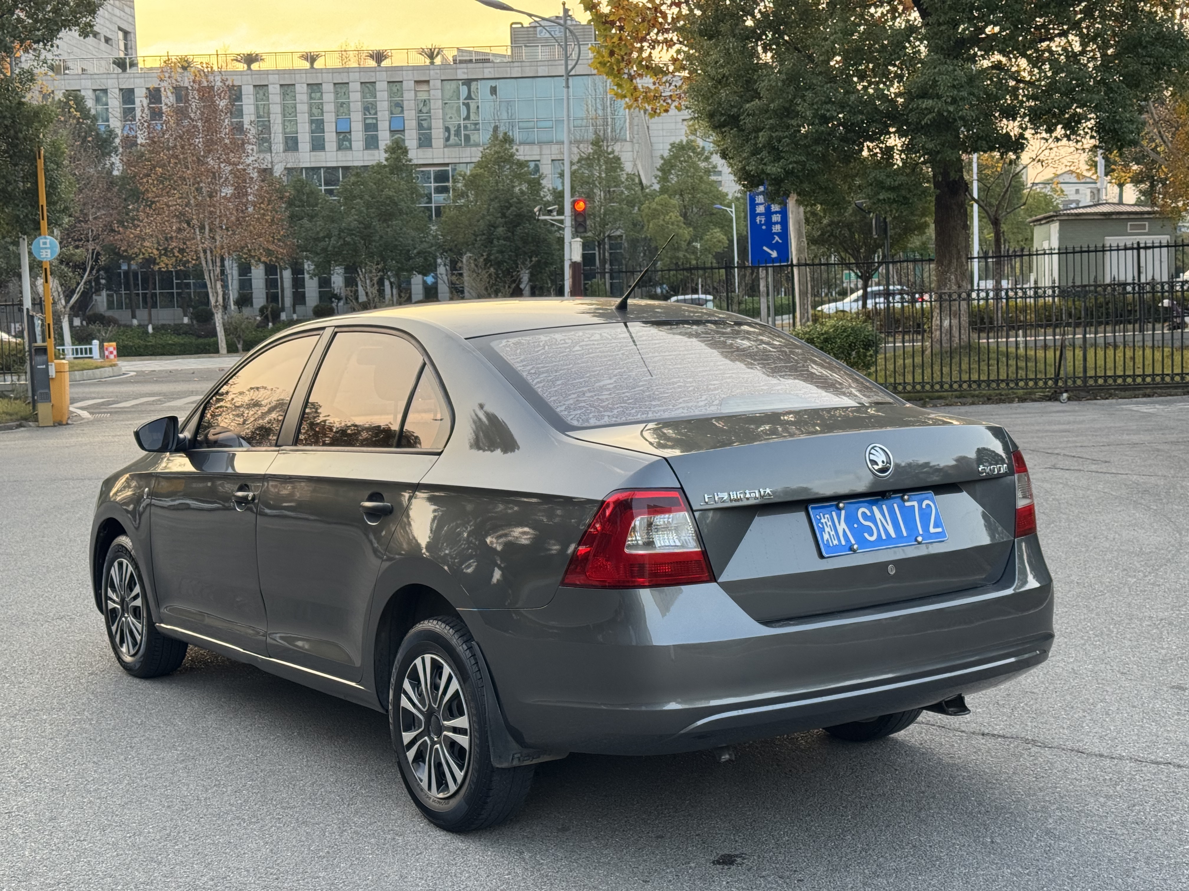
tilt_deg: -3.2
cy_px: 446
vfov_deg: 30.3
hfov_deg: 39.7
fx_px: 1649
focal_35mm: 48
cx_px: 594
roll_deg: +2.3
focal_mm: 6.76
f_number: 1.78
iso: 50
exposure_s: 1/139
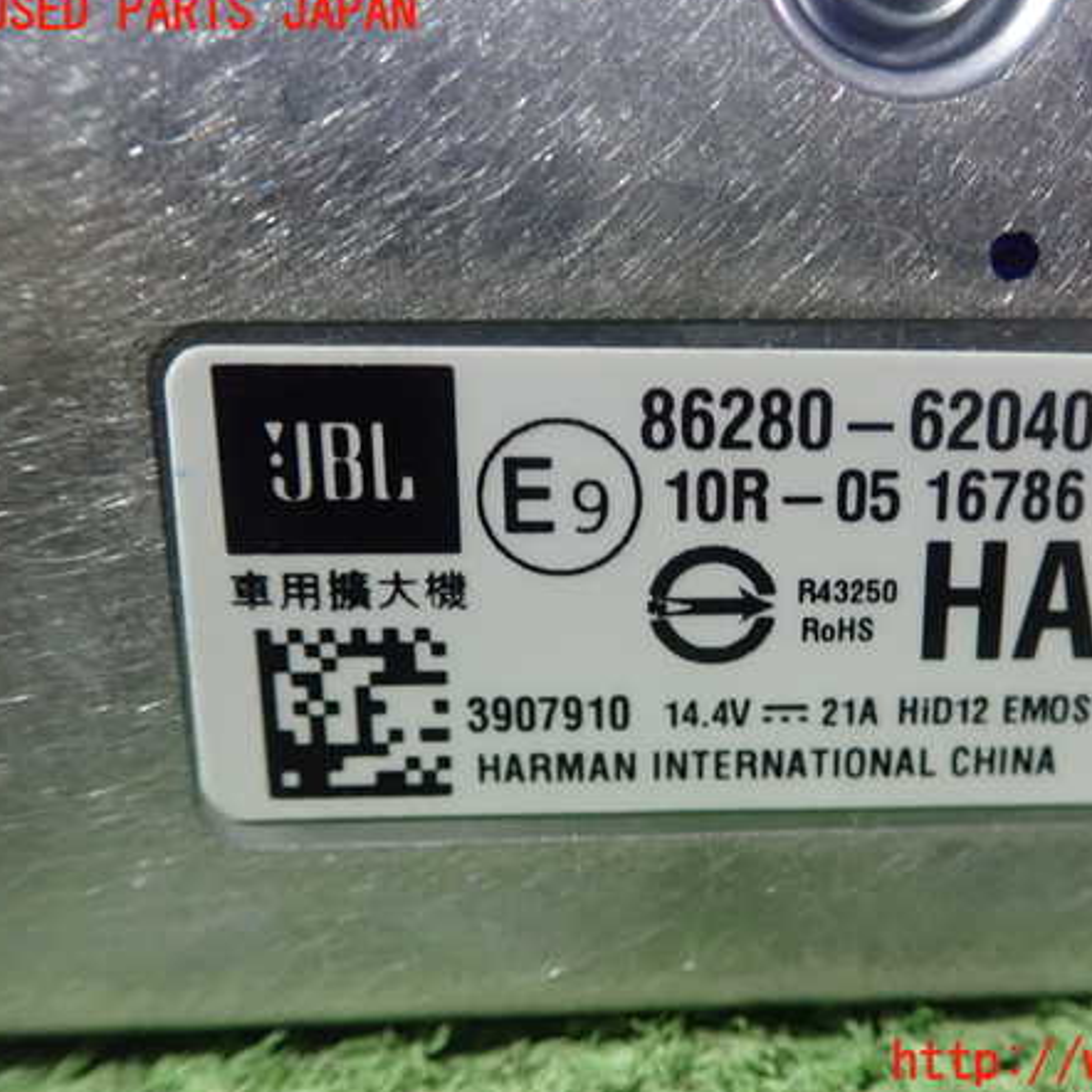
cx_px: 709
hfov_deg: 45.5
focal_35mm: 36
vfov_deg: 46.0
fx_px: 1285
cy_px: 539
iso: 800
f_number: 2.3
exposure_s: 1/80
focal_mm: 5.5
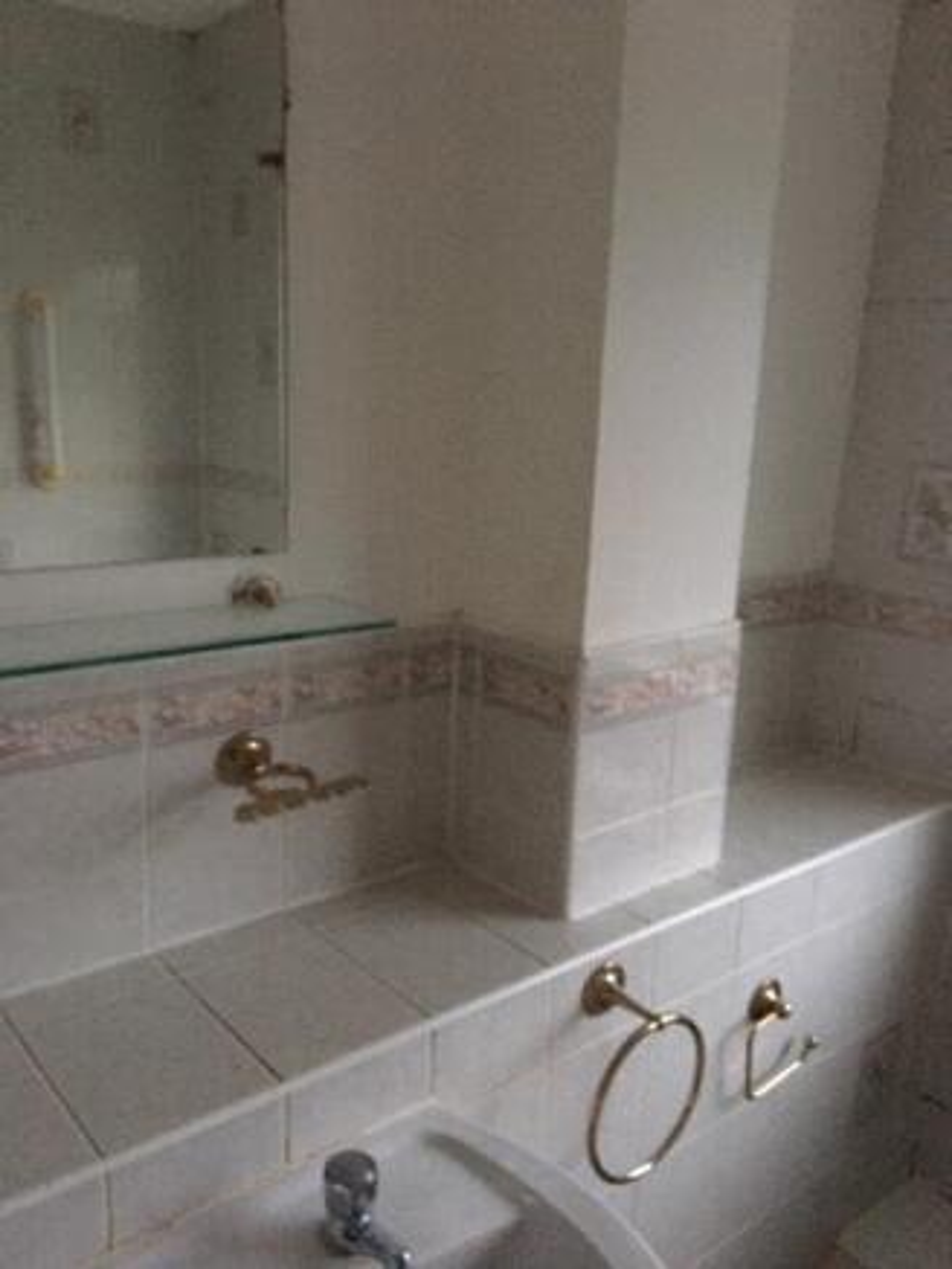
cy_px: 634
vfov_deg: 61.6
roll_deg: -3.4
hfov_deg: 48.2
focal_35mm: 29
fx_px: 1063
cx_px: 476
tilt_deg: -12.4
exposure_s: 1/17
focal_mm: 4.15
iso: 400
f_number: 2.2
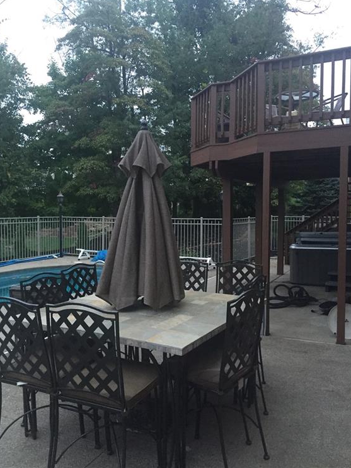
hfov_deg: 46.8
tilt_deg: -1.6
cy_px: 226
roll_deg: +0.2
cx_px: 178
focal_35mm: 30
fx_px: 405
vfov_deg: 59.9
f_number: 2.2
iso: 250
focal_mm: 4.15
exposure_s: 1/24
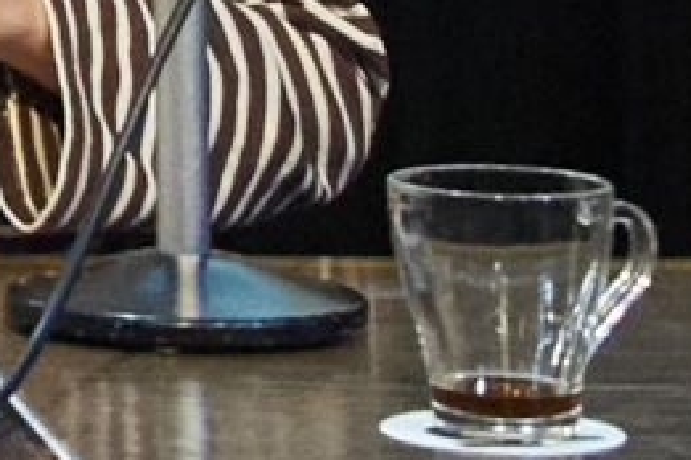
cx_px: -1326
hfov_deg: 5.6
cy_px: -1180
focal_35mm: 345
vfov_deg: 3.8
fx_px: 6622
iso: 6400
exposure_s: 1/200
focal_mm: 30
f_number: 7.1
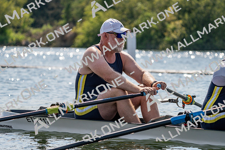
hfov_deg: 10.3
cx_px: 112
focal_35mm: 200
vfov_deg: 6.9
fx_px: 1250
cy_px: 75
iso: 200
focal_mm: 200
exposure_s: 1/1600
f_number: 5.6
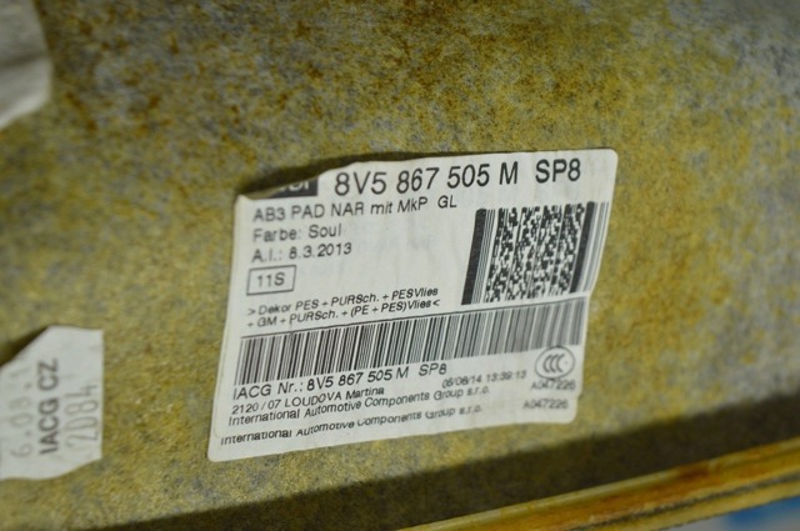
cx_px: 400
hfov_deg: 24.6
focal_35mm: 82
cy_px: 266
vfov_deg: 16.5
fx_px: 1831
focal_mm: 55
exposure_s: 1/40
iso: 400
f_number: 5.6
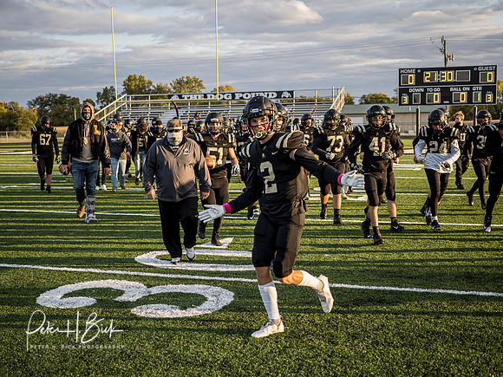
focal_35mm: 50
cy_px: 188
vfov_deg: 29.1
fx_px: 727
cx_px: 252
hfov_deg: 38.2
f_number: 1.7
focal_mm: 25
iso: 400
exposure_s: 1/2000
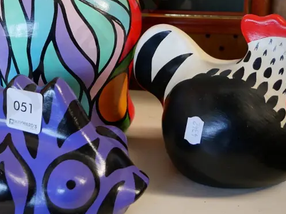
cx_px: 69
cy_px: 54
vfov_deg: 20.9
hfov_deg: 27.4
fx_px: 578
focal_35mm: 70
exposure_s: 1/60
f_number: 4
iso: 500
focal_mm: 17
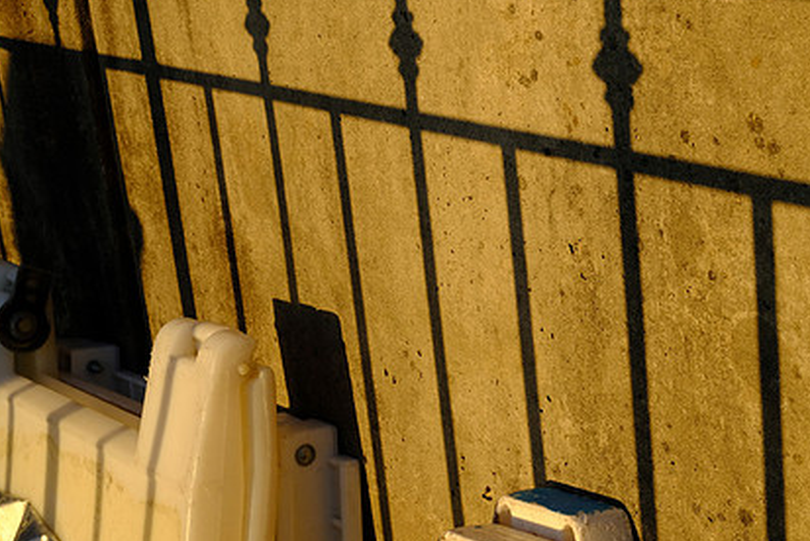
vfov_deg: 20.6
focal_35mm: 66
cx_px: 494
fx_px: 1486
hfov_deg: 30.4
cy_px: 287
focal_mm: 31.5
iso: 400
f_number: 13
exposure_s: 1/210
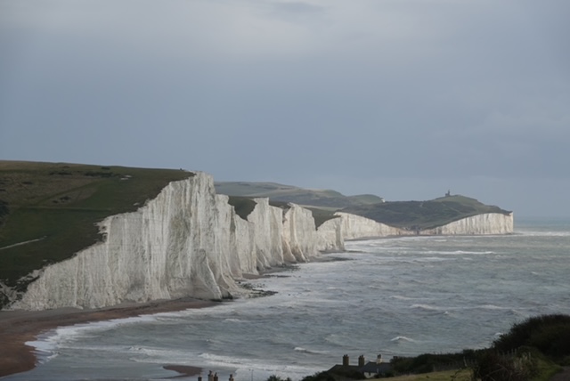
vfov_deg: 8.9
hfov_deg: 13.3
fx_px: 2440
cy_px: 190
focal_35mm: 154
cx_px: 285
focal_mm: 56.39
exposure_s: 1/1000
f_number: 4.5
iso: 100
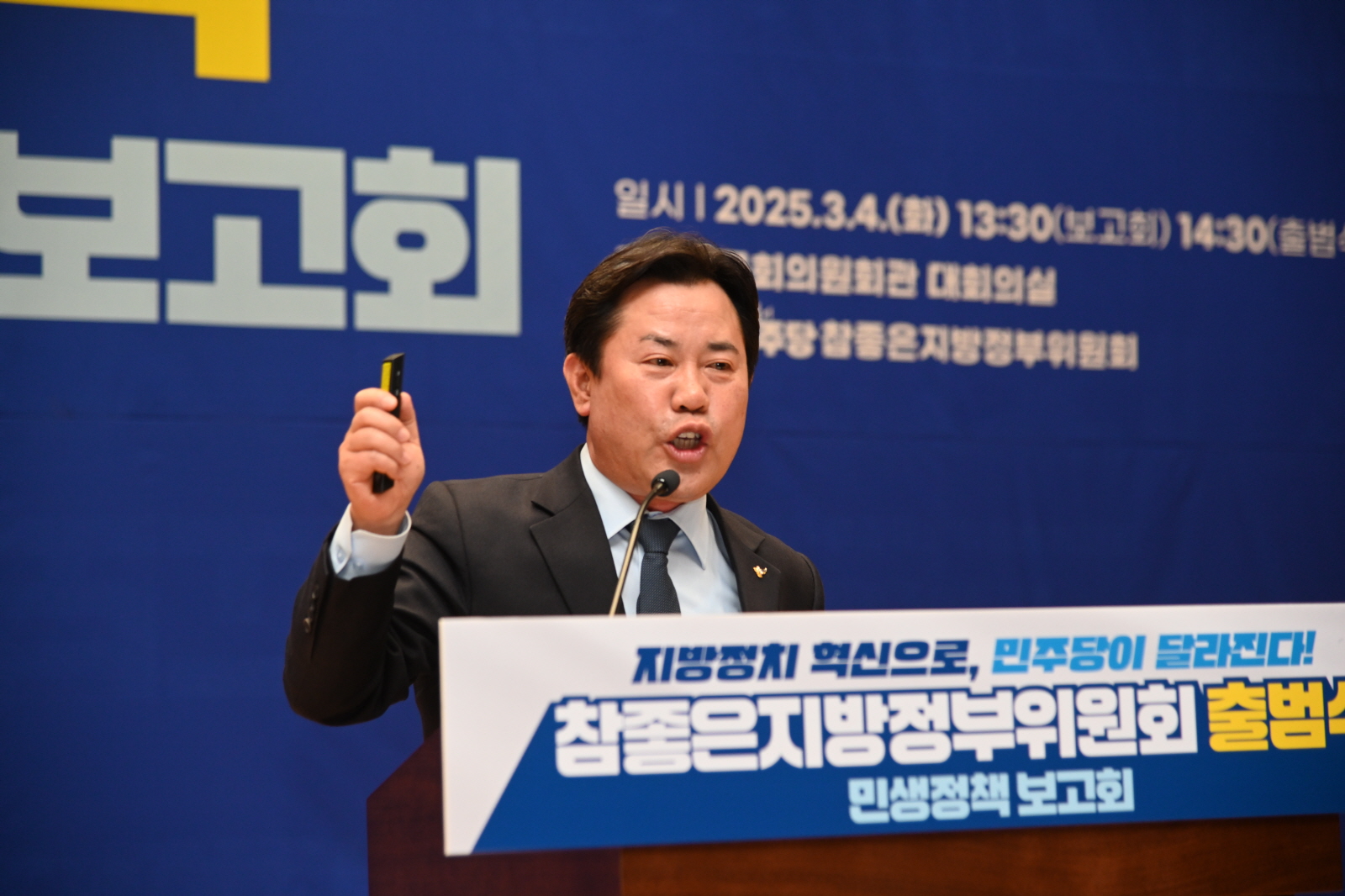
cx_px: 672
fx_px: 3660
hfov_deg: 20.8
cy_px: 448
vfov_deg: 14.0
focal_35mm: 98
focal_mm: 98
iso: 1250
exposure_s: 1/60
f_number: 4
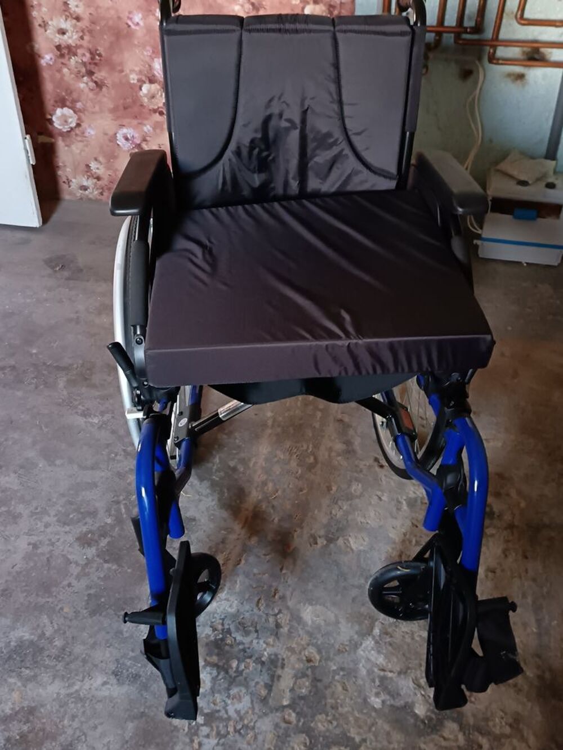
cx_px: 282
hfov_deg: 41.8
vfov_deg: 54.0
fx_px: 737
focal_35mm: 34
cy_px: 375
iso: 4962
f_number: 1.75
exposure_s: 1/16.7
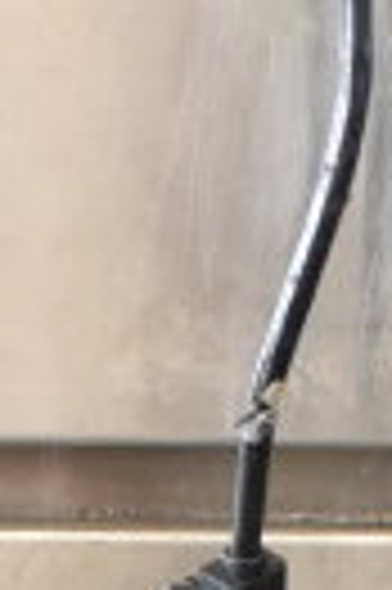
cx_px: 221
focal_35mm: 189
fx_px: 3095
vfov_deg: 10.1
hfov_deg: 7.2
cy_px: 1196
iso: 720
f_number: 3.5
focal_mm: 18
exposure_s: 1/30
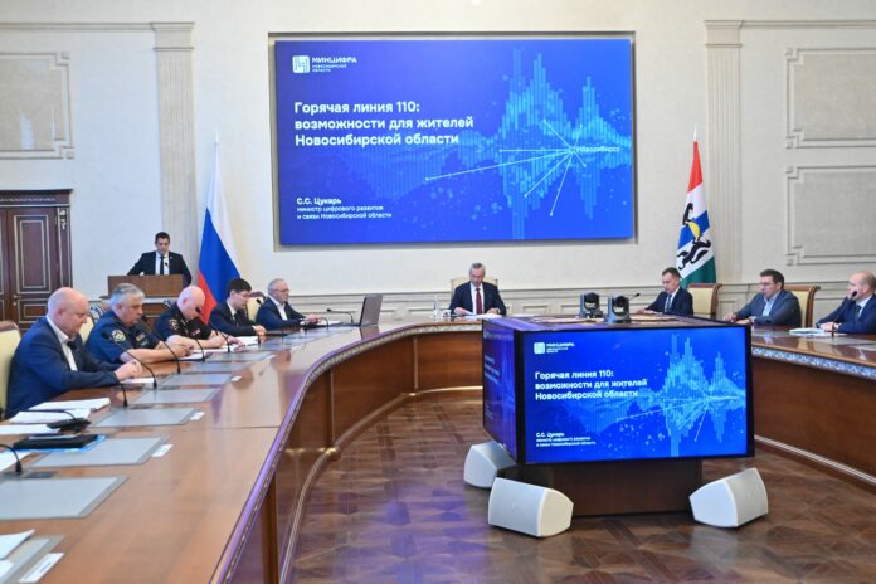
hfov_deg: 48.5
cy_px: 292
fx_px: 973
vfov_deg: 33.4
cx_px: 438
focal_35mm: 40
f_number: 10
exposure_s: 1/160
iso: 6400
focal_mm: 40
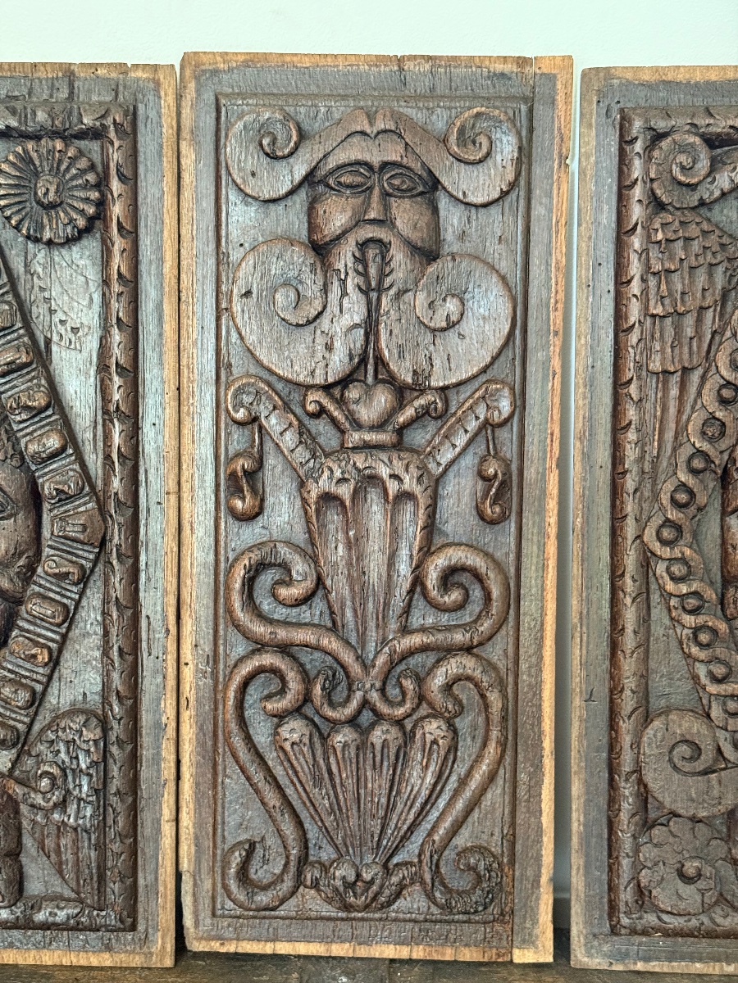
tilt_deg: -13.0
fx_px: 1364
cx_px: 369
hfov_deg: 30.3
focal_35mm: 48
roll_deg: -1.3
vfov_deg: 39.7
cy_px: 492
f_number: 1.78
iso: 500
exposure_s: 1/40
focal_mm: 6.76
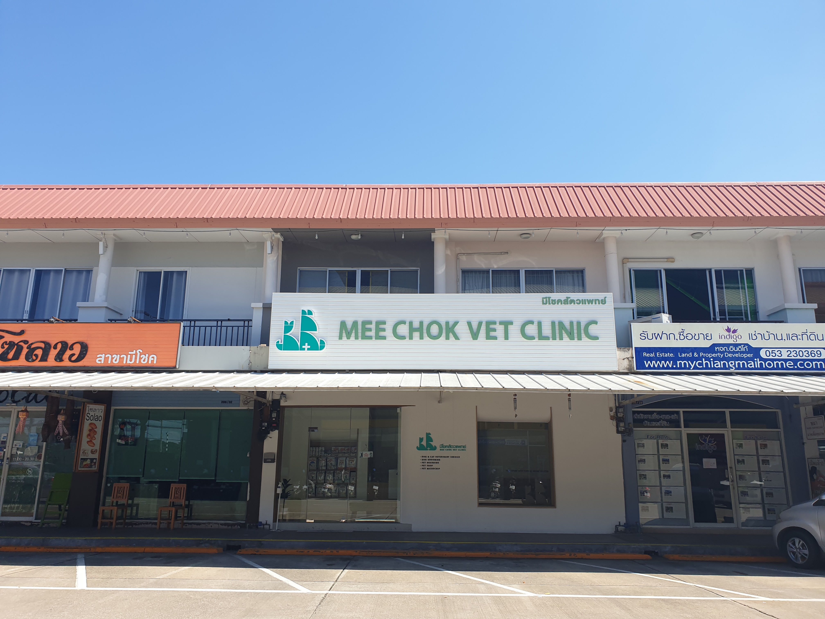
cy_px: 310
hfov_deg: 67.3
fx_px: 620
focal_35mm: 26
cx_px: 412
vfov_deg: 53.1
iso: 50
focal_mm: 4.3
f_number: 2.4
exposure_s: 1/947
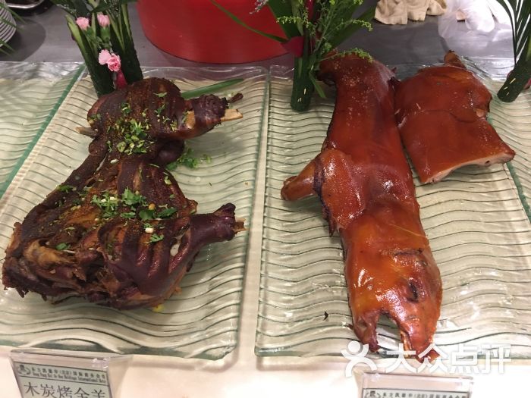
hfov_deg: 61.7
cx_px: 266
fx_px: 445
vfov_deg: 48.2
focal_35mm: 29
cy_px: 199
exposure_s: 1/17
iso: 100
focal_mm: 4.15
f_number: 2.2
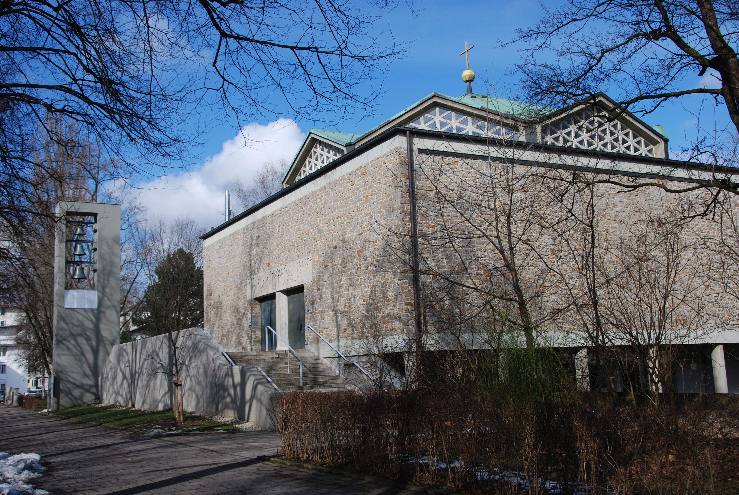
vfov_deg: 34.3
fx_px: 802
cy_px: 248
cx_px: 370
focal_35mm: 39
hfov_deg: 49.5
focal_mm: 26
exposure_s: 1/320
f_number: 6.3
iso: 100
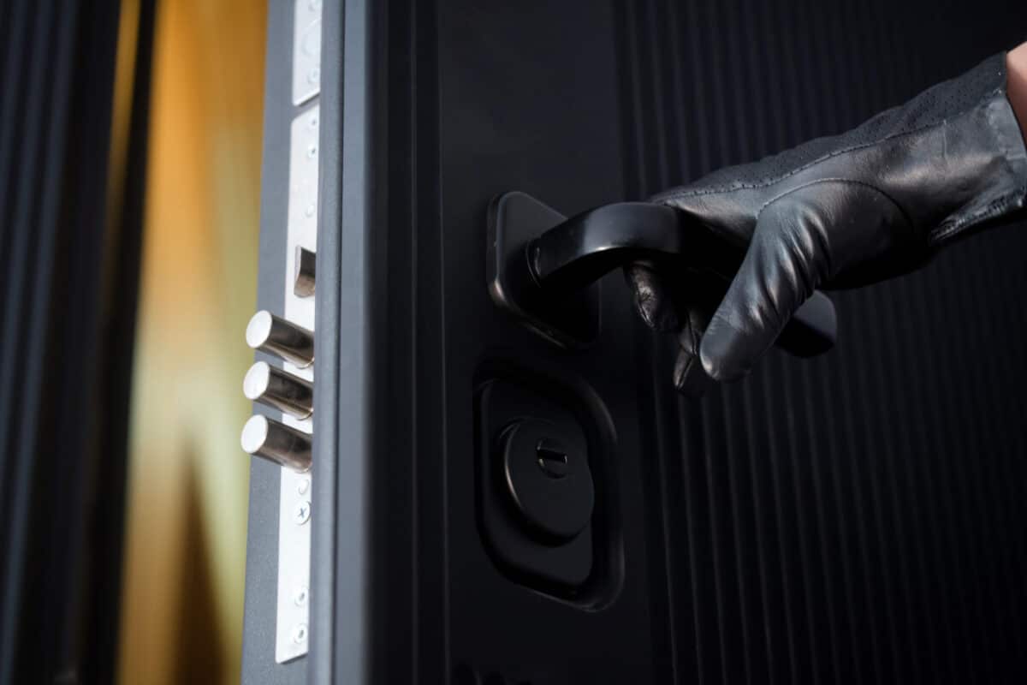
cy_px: 342
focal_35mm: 70
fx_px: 1997
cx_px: 514
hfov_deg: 28.8
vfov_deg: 19.5
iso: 3200
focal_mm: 70
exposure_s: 1/50
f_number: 3.5
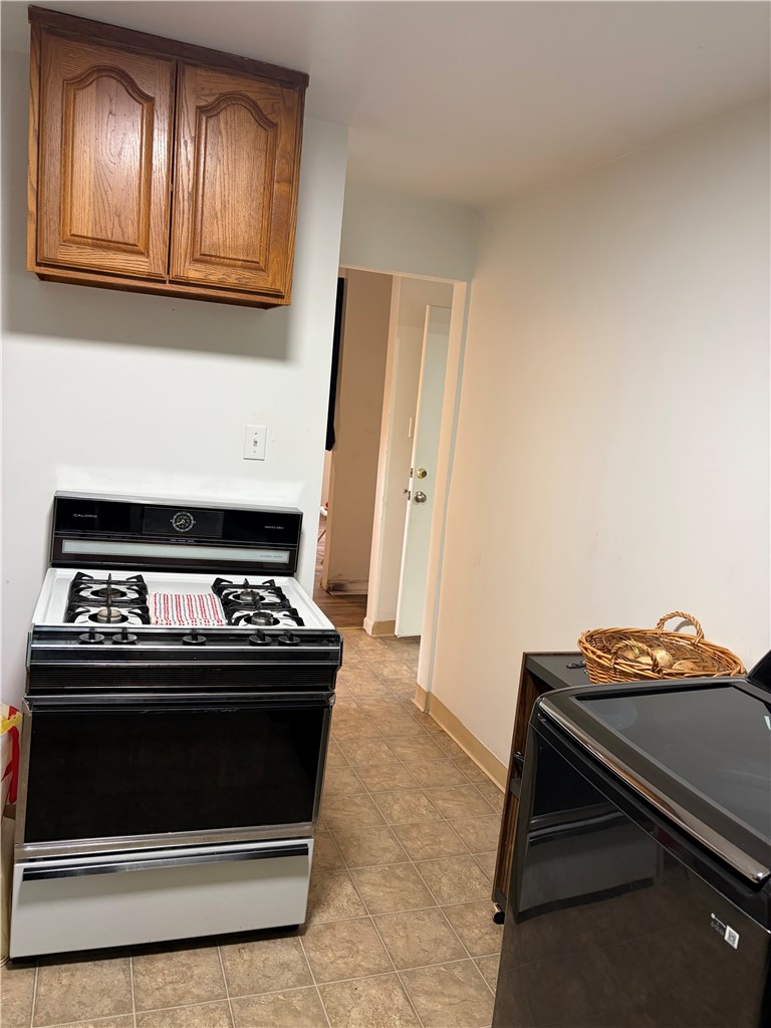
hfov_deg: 53.1
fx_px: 772
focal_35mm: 26
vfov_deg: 67.3
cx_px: 386
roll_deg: -5.3
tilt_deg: -10.2
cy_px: 514
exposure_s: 1/60
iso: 200
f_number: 1.6
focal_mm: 5.96
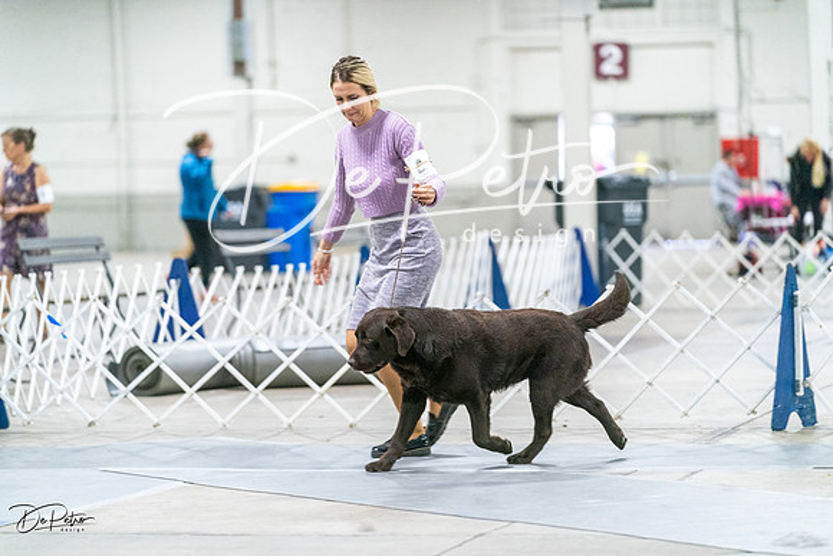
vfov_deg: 9.2
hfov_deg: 13.7
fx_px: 3471
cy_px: 278
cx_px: 416
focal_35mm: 150
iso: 6400
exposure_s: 1/250
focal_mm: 150
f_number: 2.8
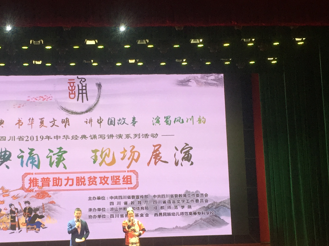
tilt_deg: +5.5
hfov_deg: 30.8
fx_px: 589
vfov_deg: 23.6
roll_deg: +0.8
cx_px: 94
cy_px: 151
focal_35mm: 62
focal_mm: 4.15
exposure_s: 1/33
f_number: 2.2
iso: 50
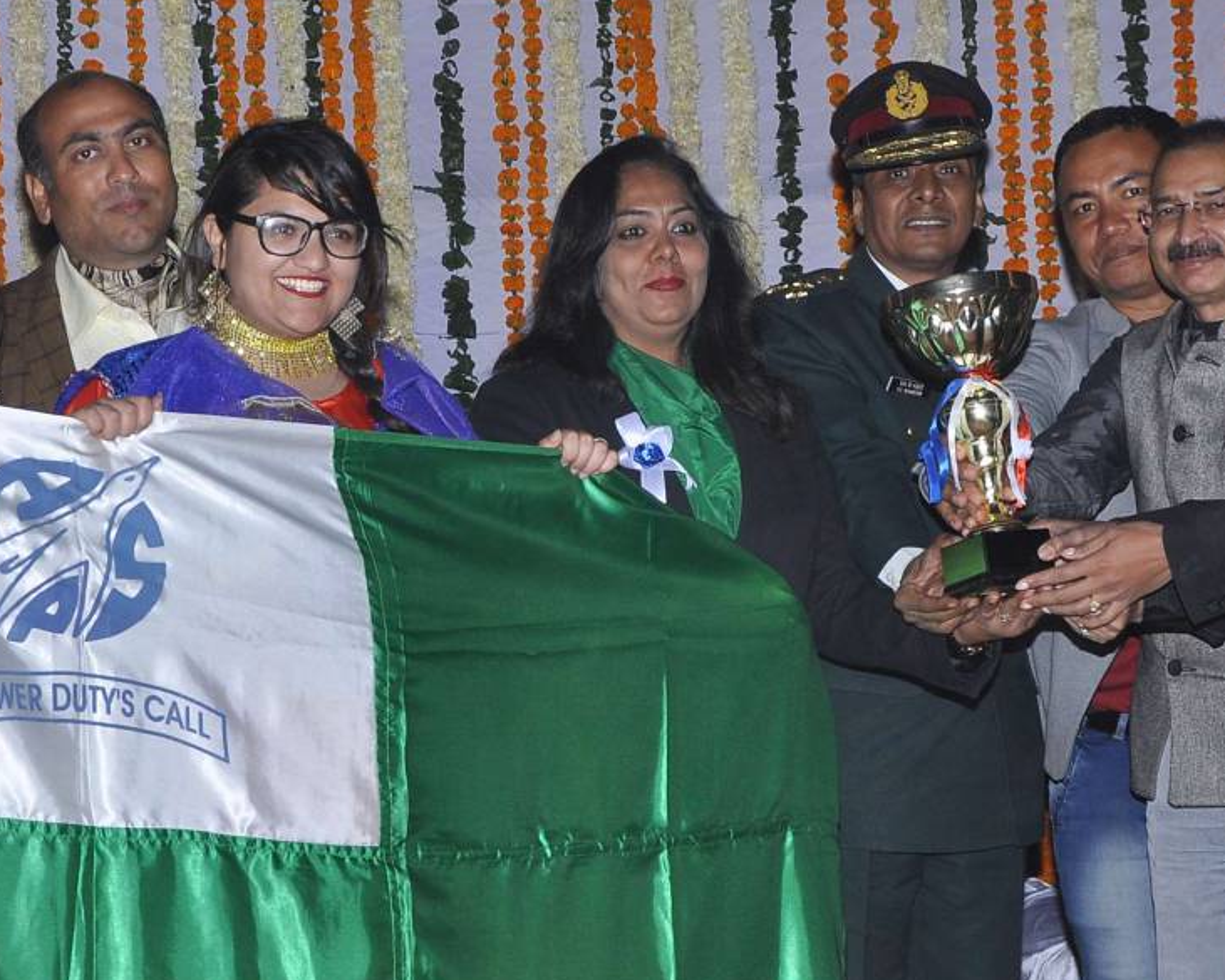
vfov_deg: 15.9
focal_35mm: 96
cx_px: 419
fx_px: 3481
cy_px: 785
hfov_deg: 19.9
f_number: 5.6
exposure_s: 1/125
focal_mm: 26
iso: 250
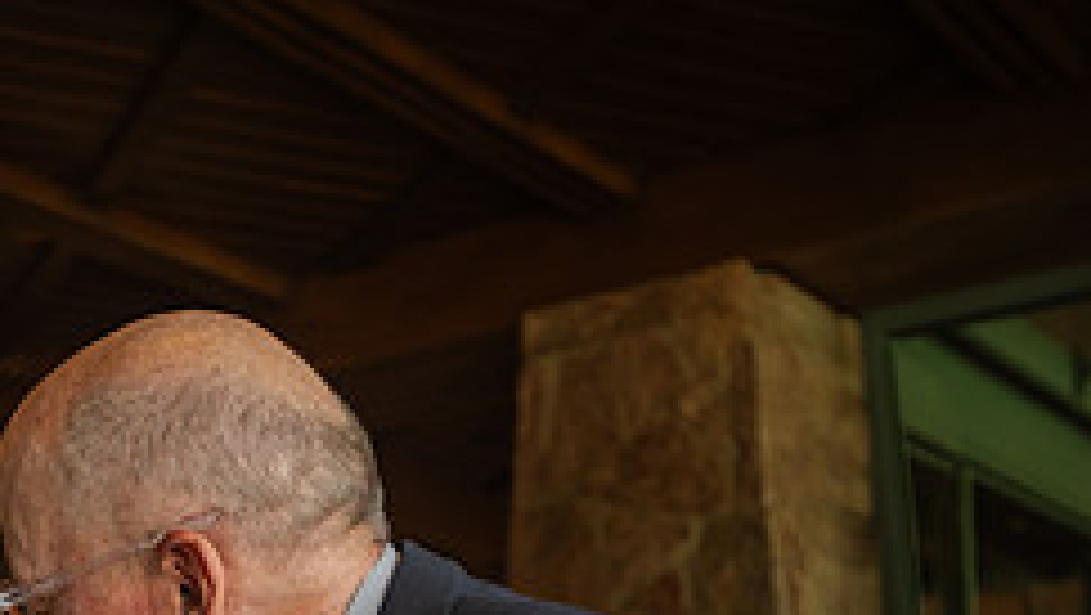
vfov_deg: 17.1
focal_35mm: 65
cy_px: 862
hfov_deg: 32.2
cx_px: 440
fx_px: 1881
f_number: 2.8
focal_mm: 26
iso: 320
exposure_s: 1/200
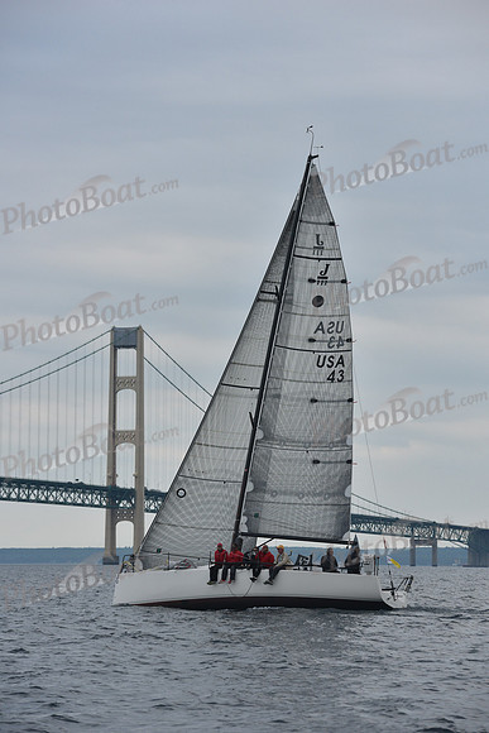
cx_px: 244
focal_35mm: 130
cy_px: 366
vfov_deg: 15.8
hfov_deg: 10.6
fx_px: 2647
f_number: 7.1
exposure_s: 1/800
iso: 400
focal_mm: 130
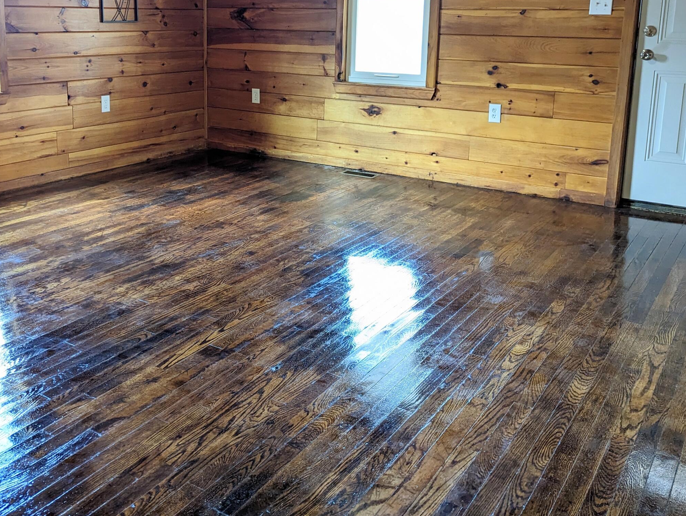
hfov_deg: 51.0
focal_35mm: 36
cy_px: 146
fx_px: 714
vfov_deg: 39.0
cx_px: 274
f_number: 1.85
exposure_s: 1/120
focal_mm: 6.81
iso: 622
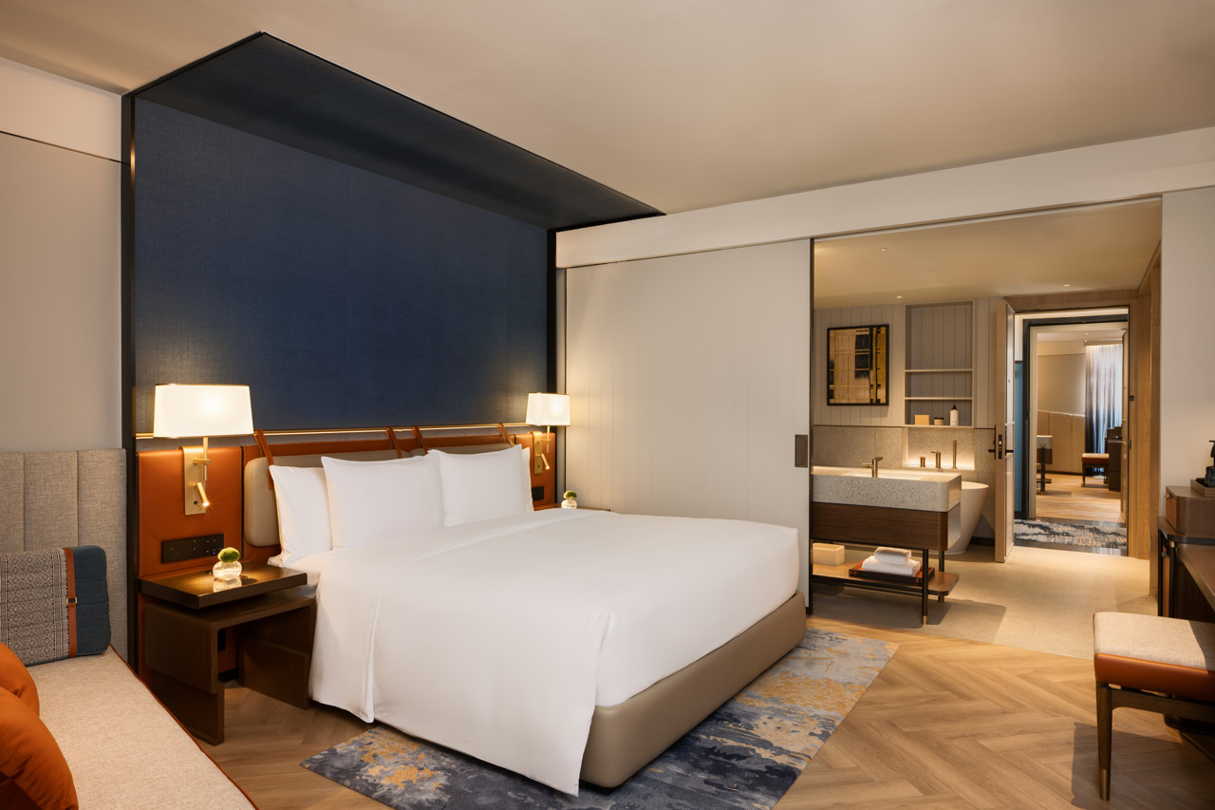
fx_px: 709
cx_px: 608
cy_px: 405
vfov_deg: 59.5
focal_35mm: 21
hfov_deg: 81.2
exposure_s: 1/2
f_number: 8
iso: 100
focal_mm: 21
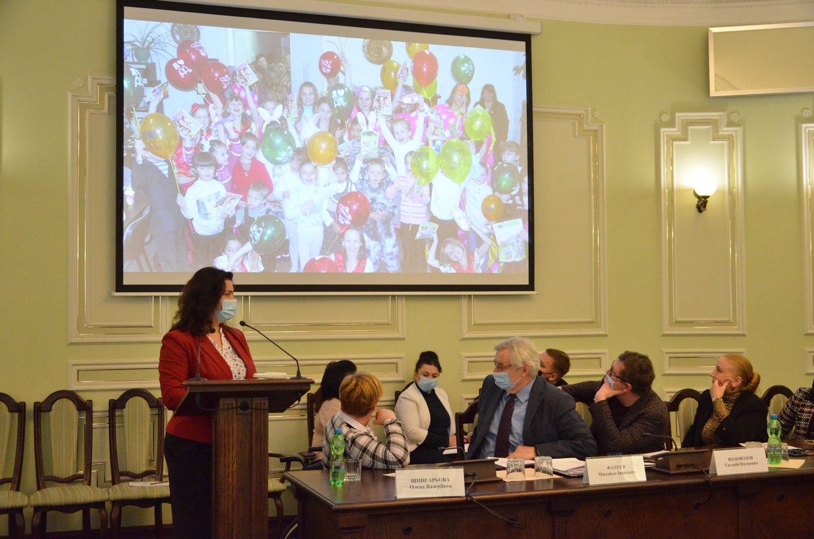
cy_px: 270
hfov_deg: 46.5
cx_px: 407
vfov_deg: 31.8
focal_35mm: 42
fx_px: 948
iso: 3200
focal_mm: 28
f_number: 4.5
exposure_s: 1/250
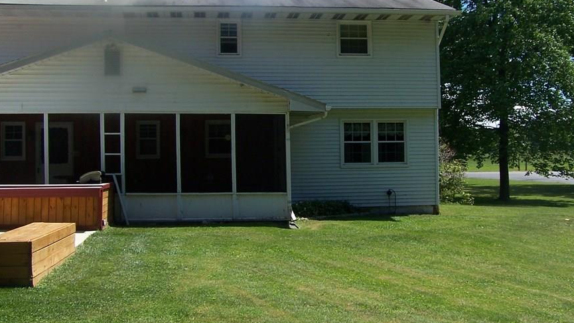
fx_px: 746
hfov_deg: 42.0
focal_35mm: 49
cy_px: 141
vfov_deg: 24.4
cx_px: 326
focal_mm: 6.3
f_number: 4
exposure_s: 1/750
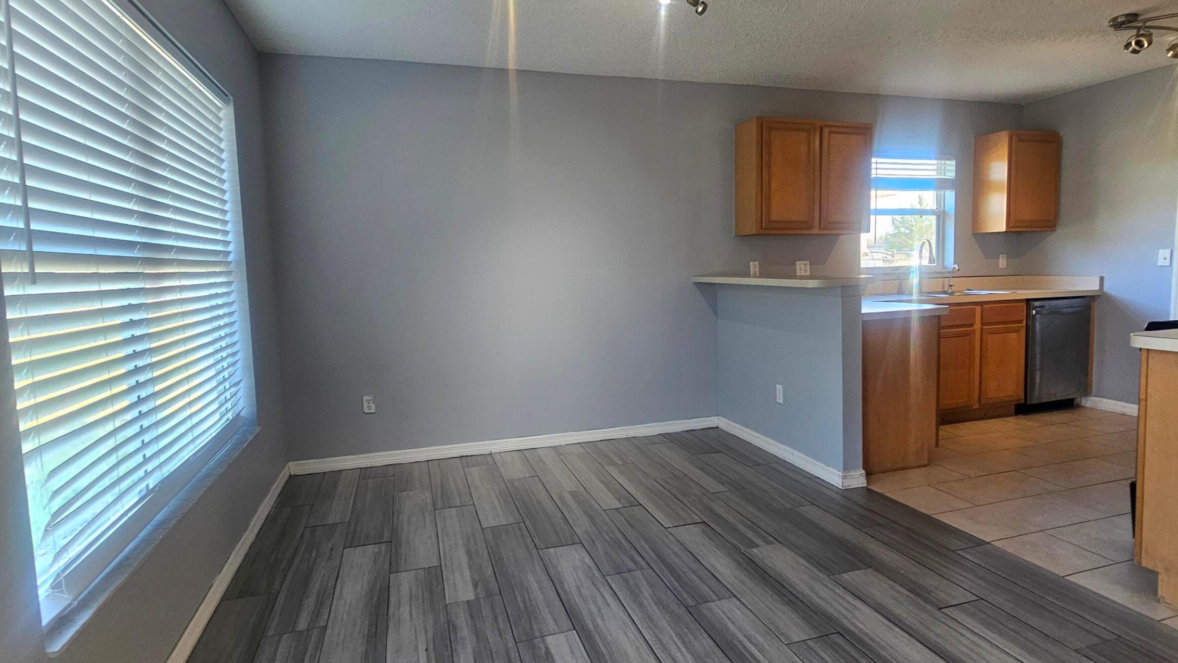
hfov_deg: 92.7
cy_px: 311
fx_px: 562
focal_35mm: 18
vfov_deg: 61.0
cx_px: 588
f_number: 2.2
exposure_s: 1/60.2
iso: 125
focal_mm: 2.2
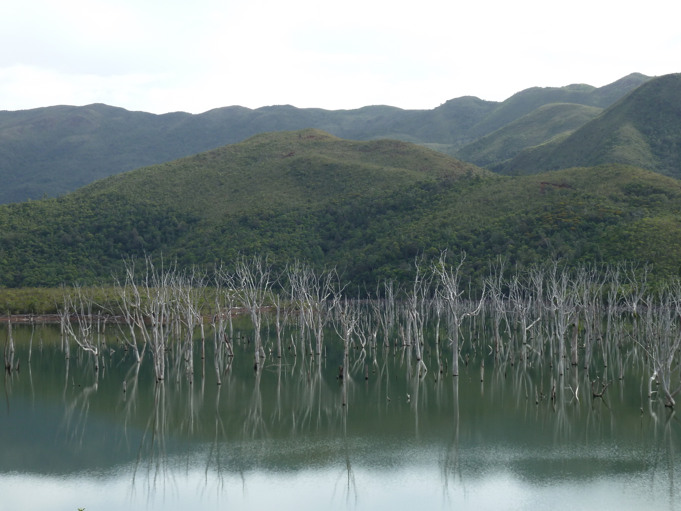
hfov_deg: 25.0
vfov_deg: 18.9
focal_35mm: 78
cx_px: 340
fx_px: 1534
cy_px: 256
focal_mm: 12.8
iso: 80
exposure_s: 1/320
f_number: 4.2
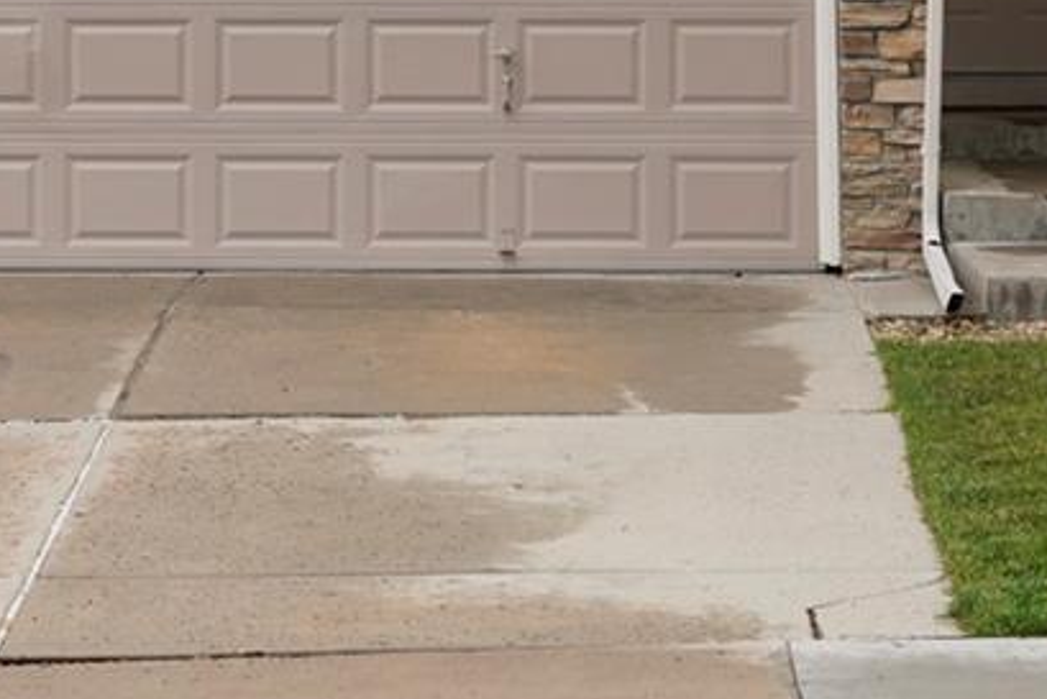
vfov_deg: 7.8
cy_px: -476
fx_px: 5004
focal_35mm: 172
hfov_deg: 11.9
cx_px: 420
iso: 200
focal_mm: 44
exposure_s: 1/15
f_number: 9
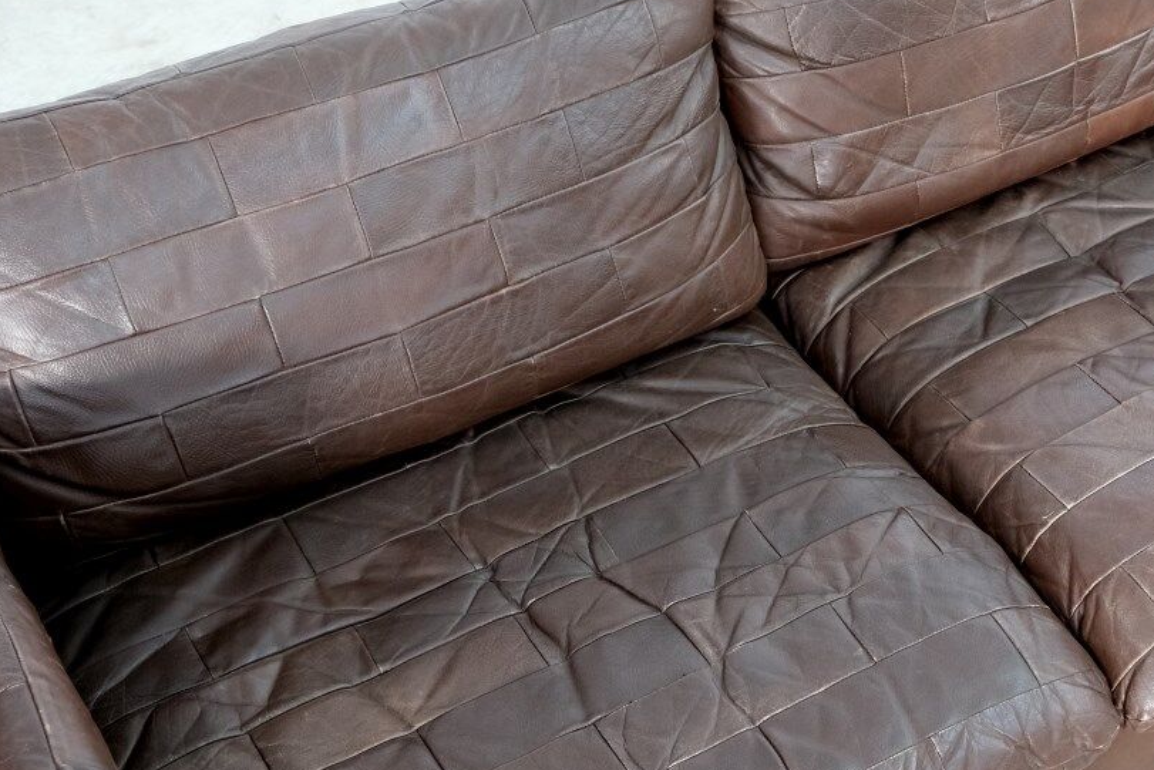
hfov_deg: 34.0
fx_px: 1859
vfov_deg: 23.4
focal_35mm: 58
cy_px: 448
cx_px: 805
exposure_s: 1/38
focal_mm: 24.7
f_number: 4
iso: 3200
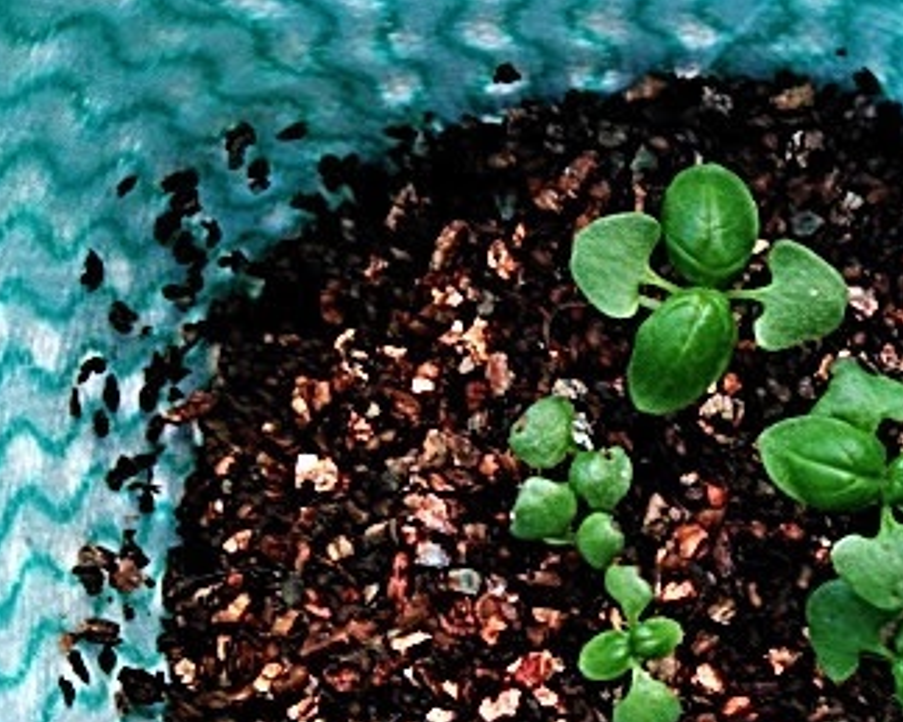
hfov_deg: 35.1
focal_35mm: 52
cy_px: 463
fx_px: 1389
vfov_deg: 29.0
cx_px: 700
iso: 170
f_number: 2.2
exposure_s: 1/125
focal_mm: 3.46
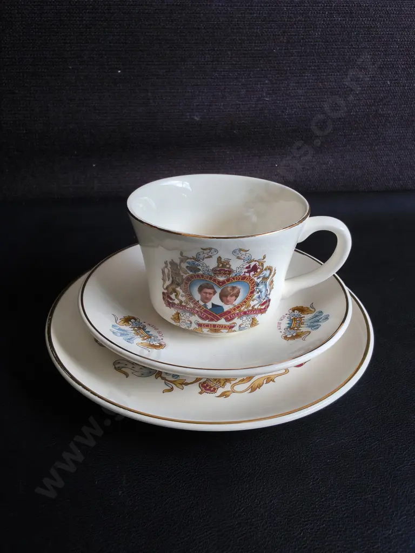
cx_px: 208
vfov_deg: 65.3
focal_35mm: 27
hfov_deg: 51.4
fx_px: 432
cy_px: 276
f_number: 2
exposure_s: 1/100
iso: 64
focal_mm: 2.87
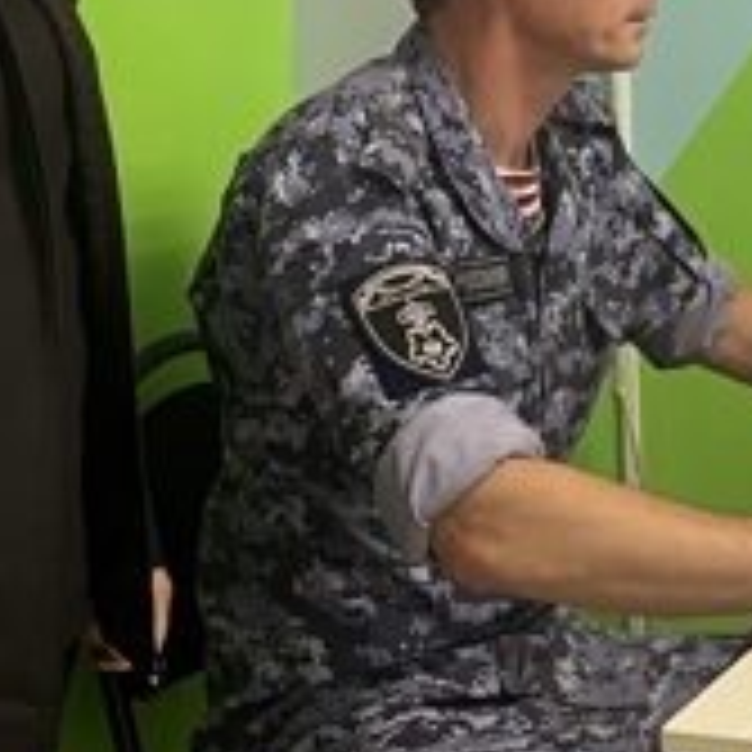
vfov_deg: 18.6
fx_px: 2261
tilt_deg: -0.8
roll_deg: +1.3
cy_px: 68
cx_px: 484
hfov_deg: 18.8
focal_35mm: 92
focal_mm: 5.1
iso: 200
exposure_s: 1/50
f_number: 1.6
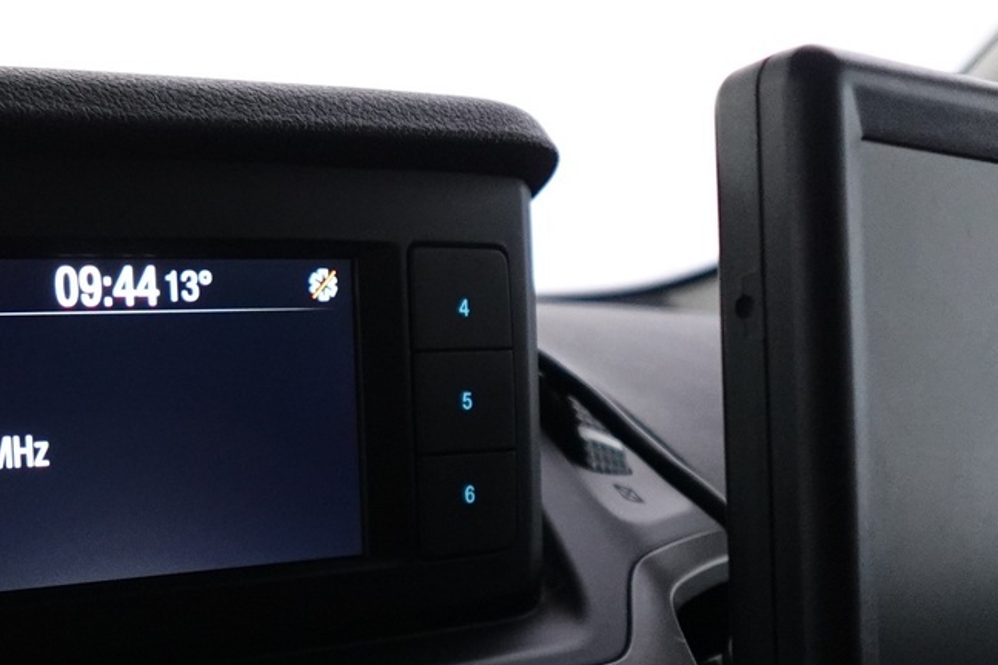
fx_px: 1386
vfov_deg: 26.5
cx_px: 200
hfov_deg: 38.1
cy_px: 522
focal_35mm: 50
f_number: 2
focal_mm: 7.6
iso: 1250
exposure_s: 1/80
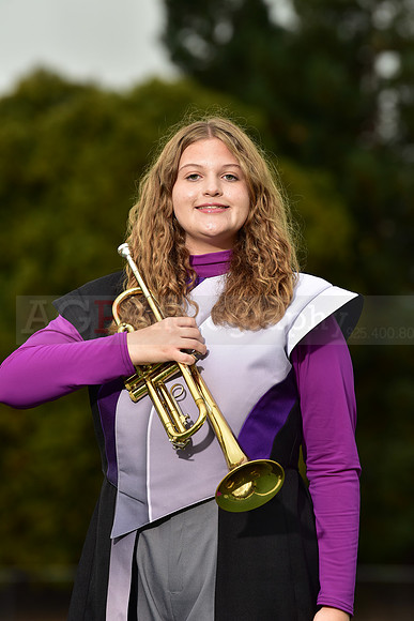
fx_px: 3448
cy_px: 310
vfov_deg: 10.3
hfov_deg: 6.9
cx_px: 207
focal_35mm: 200
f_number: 5.6
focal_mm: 200
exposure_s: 1/250
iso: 500
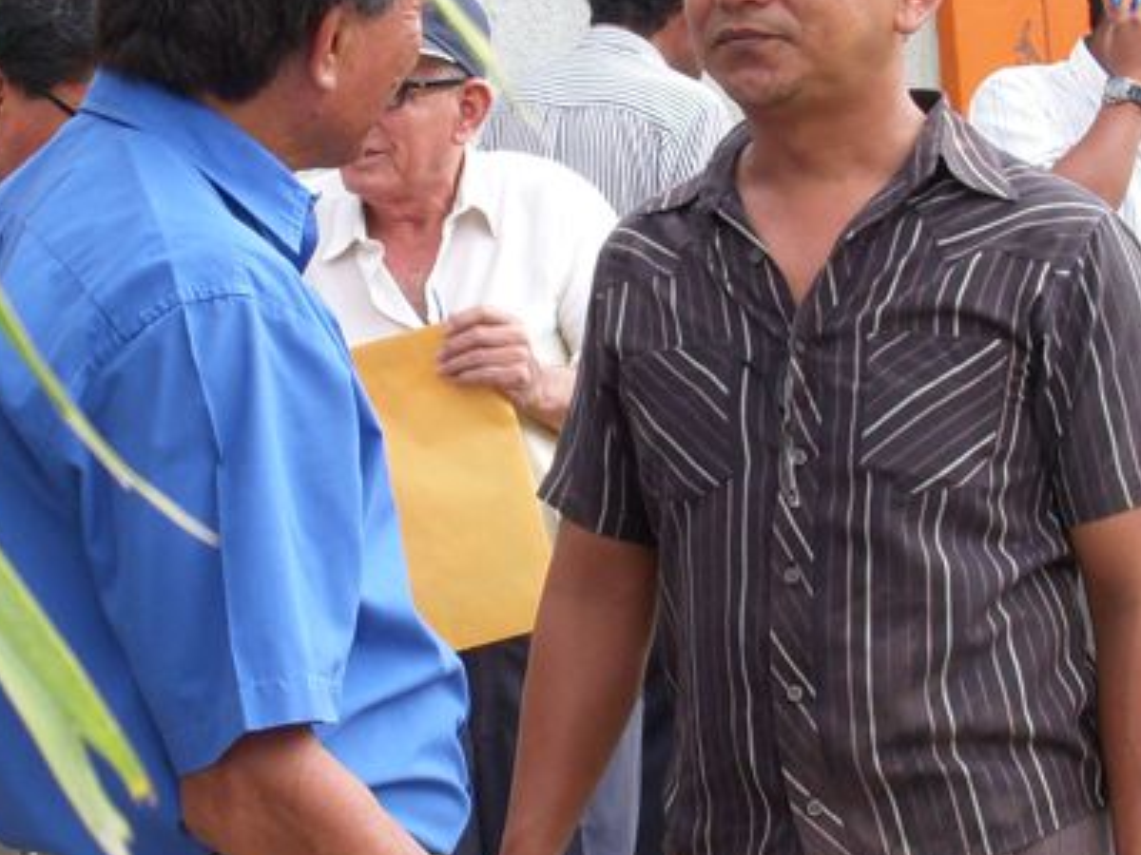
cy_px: 462
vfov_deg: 15.6
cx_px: 608
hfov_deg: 20.6
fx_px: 3131
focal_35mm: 95
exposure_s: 1/250
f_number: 3.3
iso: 100
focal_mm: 6.3
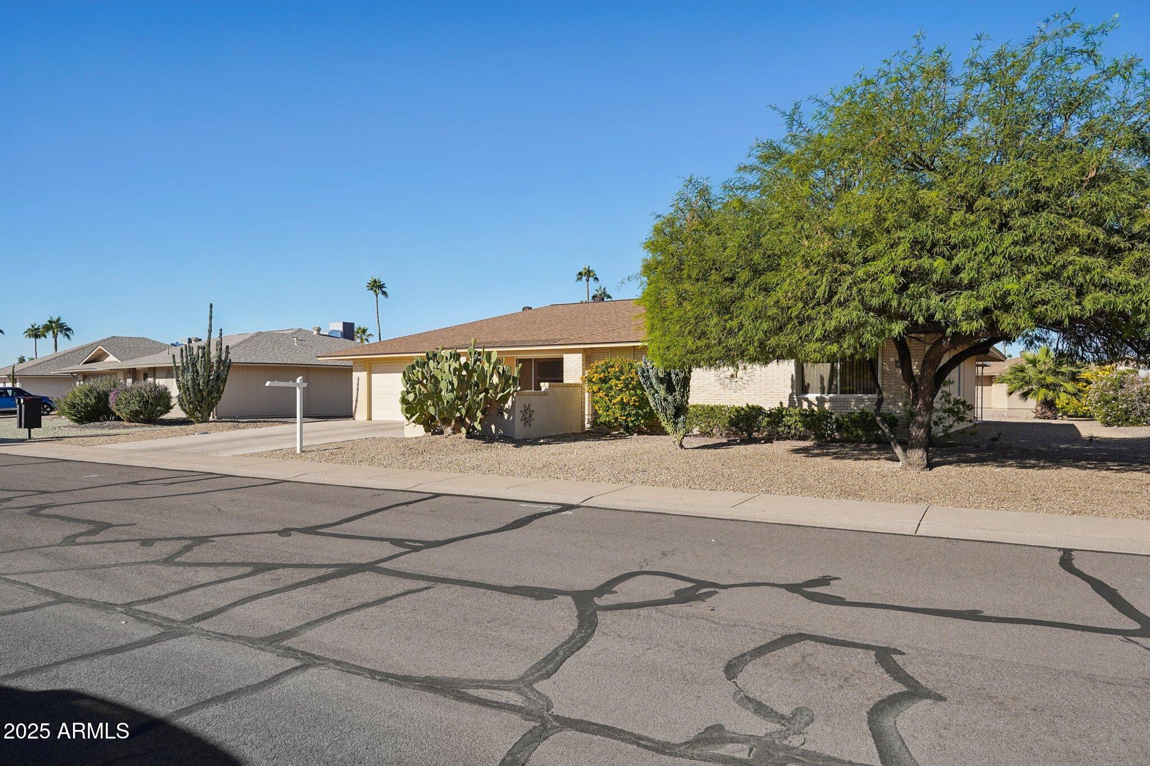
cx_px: 575
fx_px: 767
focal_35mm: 24
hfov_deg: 73.7
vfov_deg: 53.1
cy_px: 383
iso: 400
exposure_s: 1/1000
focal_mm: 24
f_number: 8
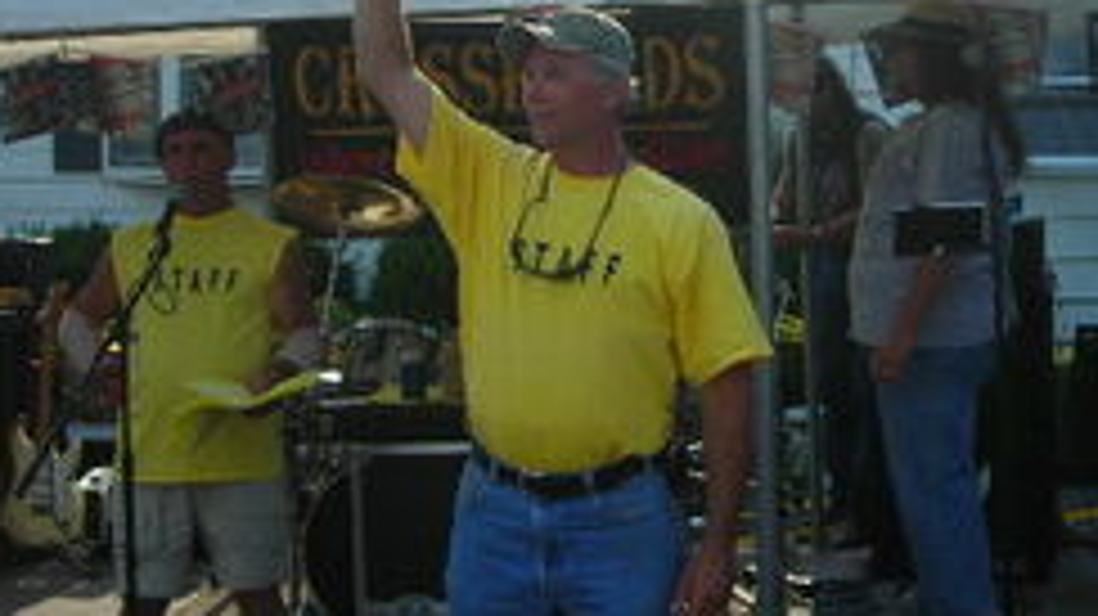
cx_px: 522
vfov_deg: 17.4
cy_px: 49
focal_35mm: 68
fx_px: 1979
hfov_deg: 31.0
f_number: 3.2
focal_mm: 6.3
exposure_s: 1/526
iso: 50
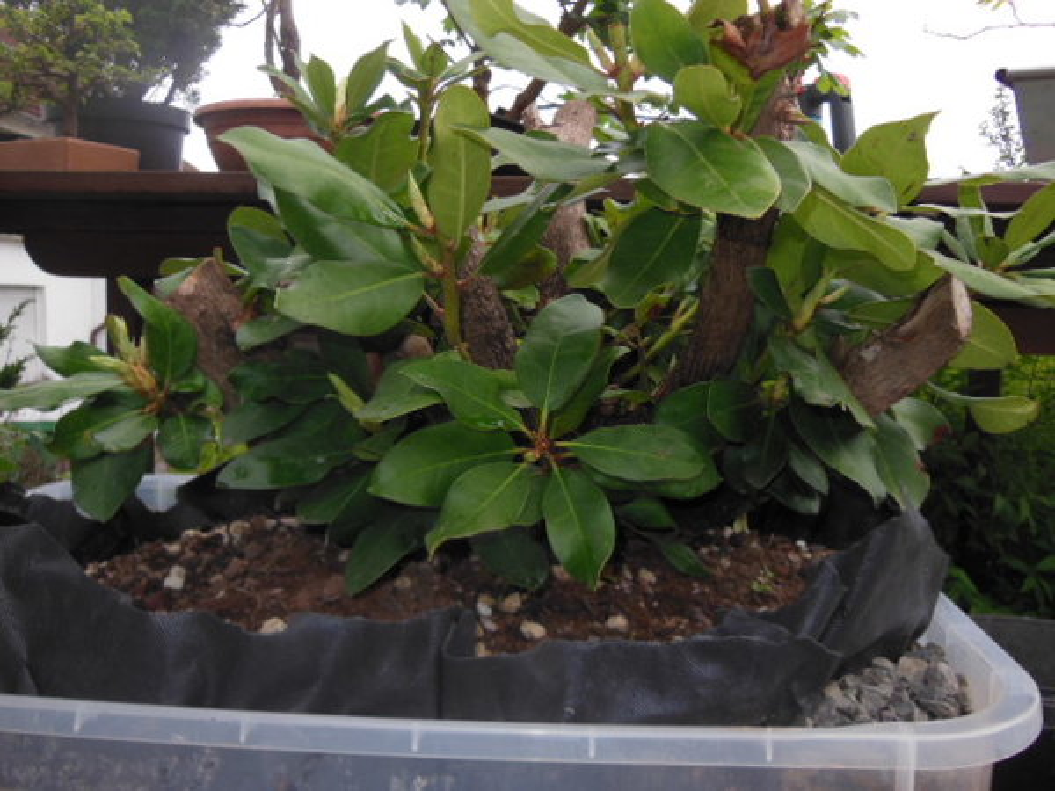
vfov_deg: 41.8
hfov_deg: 54.0
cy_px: 396
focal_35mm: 34
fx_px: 1036
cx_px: 528
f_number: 3.9
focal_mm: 6
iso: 125
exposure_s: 1/80
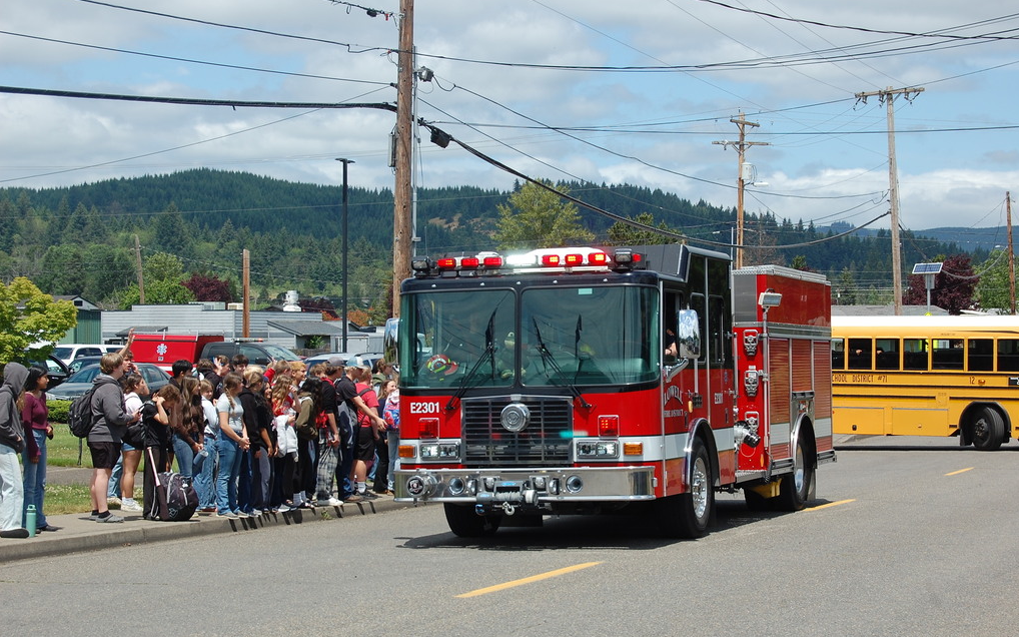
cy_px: 339
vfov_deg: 15.4
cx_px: 511
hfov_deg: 24.5
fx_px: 2347
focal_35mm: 85
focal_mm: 55
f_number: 10
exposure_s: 1/320
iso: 200
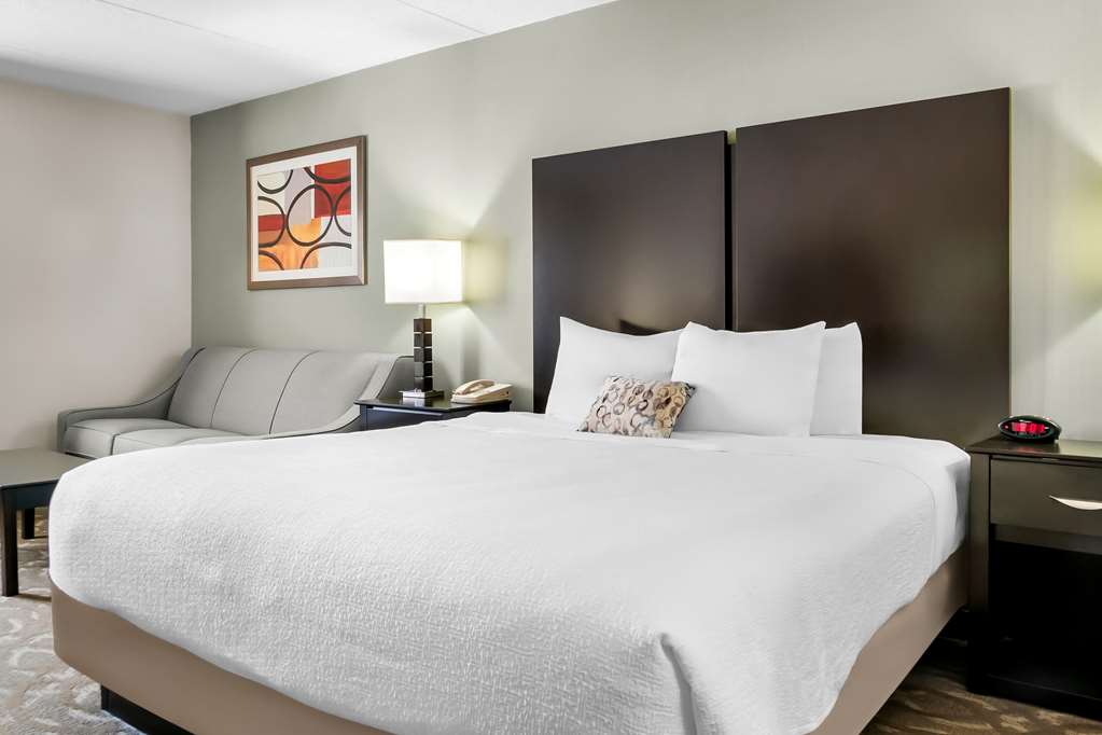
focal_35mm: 24
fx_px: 735
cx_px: 551
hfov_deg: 73.7
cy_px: 368
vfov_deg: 53.1
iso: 400
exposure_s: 1/1.25
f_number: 10
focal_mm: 24
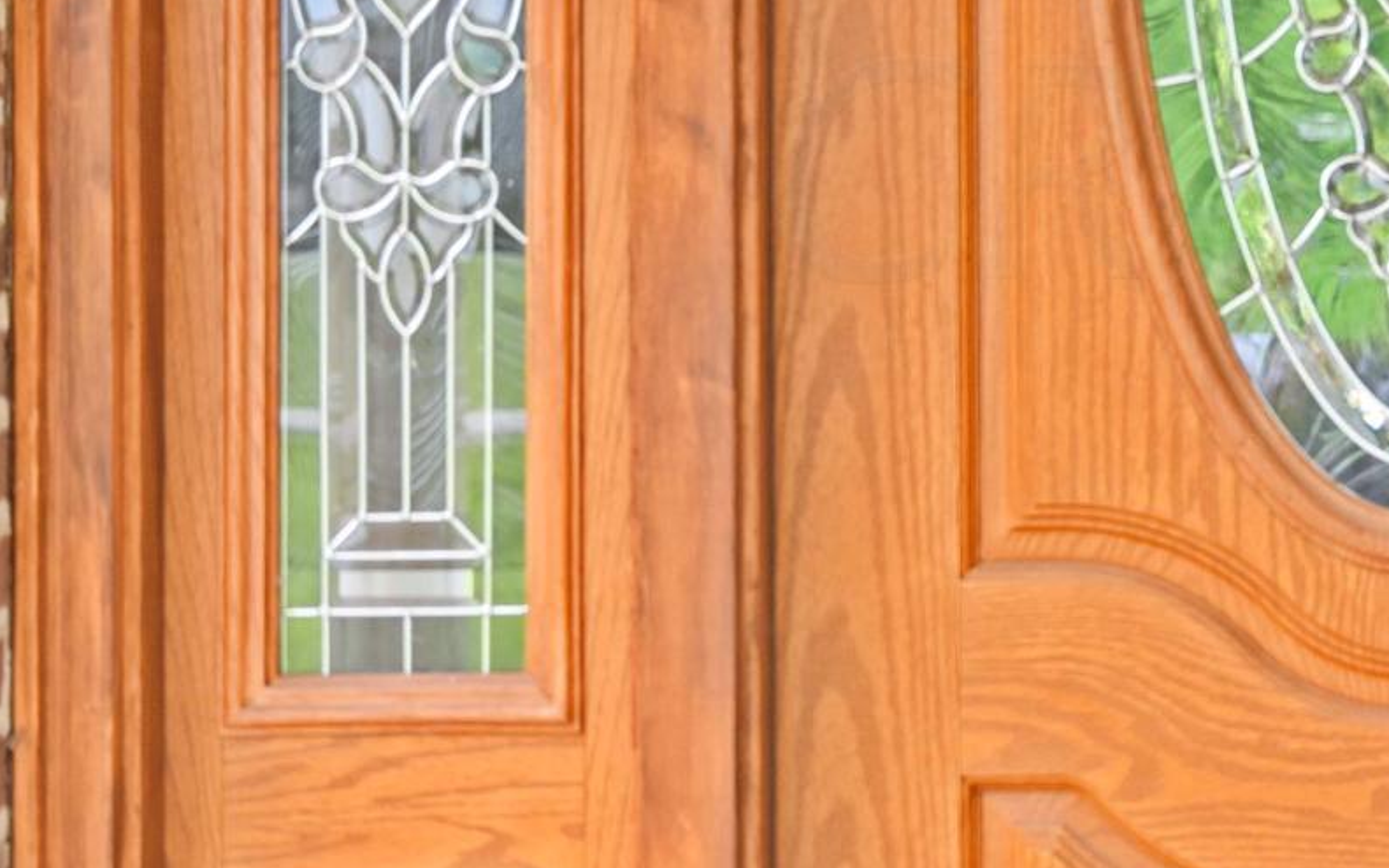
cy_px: 169
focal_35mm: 116
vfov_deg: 11.2
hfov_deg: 17.7
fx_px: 4390
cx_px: 1298
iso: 400
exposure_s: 1/160
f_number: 6.3
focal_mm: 30
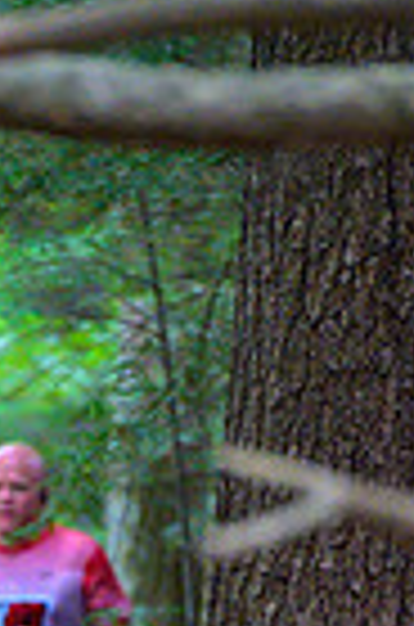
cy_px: 941
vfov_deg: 3.2
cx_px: -142
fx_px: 11216
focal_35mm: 647
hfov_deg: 2.1
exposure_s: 1/250
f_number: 4
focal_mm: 200
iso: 8000
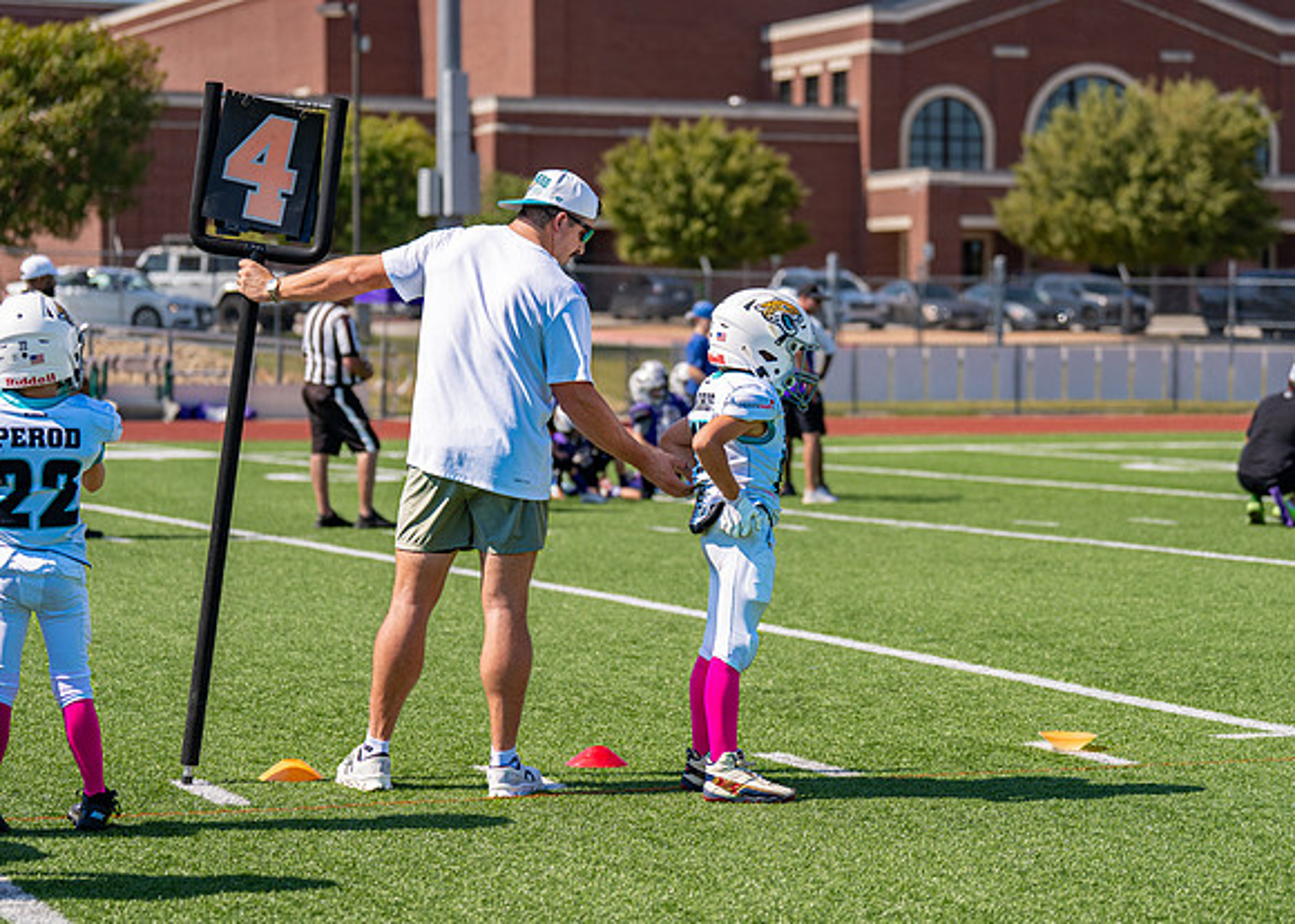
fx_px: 3619
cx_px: 678
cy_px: 484
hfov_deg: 20.3
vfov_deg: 14.6
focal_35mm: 98
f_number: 2.8
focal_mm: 82
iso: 125
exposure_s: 1/2500
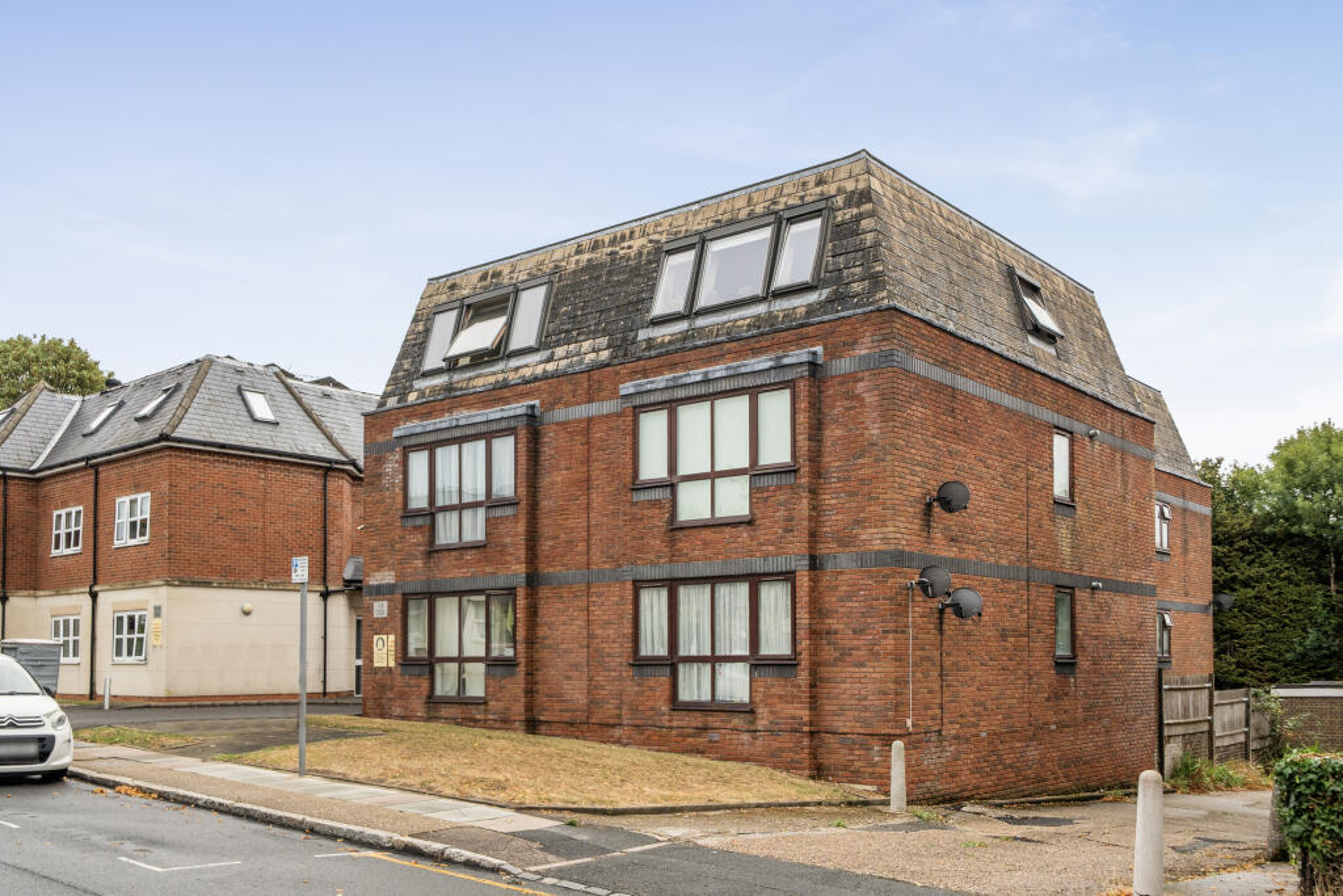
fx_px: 1119
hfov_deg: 61.9
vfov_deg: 43.6
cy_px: 448
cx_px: 672
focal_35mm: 30
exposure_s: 1/200
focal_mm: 20
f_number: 8
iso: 400
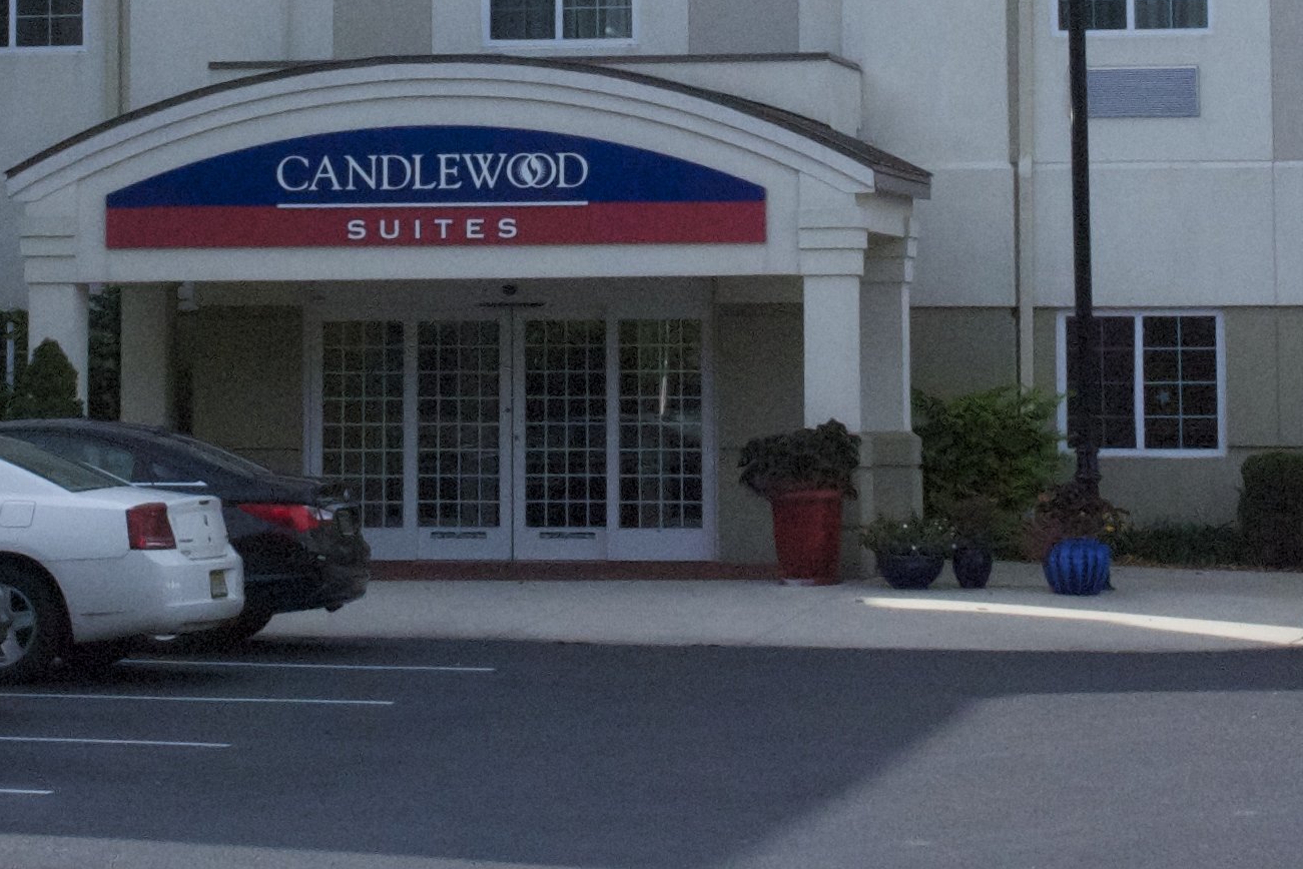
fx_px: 5177
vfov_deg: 9.5
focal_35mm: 143
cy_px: -187
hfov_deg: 14.3
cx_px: 558
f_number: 13
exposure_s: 1/640
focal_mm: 32
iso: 1600
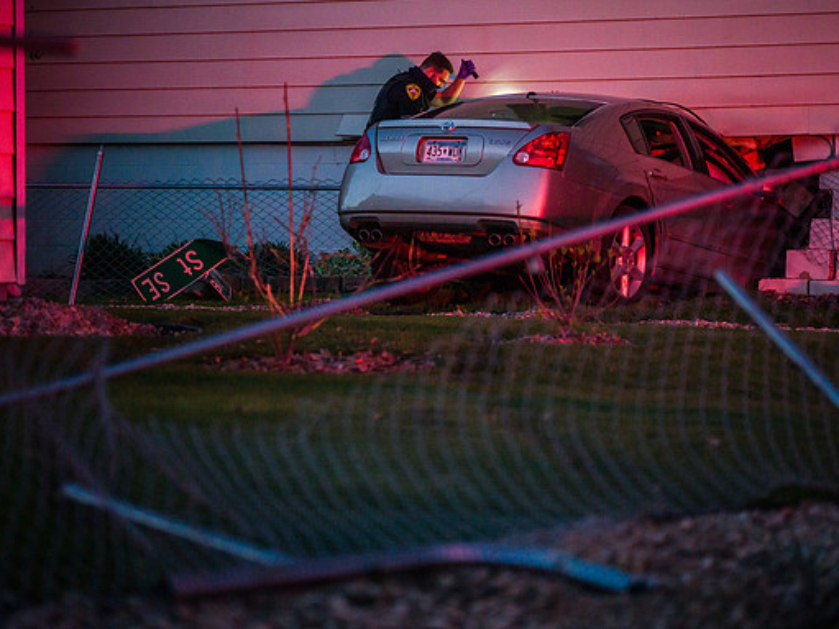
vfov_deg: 9.1
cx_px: 429
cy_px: 337
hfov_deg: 12.1
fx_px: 3950
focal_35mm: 163
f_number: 2.8
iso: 6400
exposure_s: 1/500
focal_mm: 135
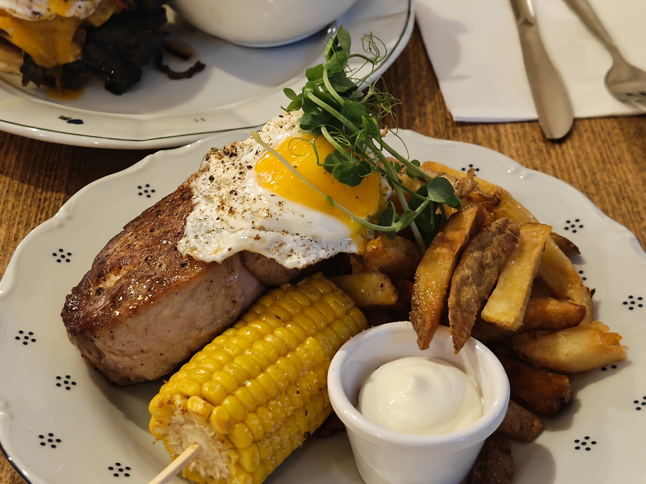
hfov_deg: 25.6
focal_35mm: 76
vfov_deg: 19.4
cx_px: 259
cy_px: 182
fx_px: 1418
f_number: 1.68
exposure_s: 1/33.3
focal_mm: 6.57
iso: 825
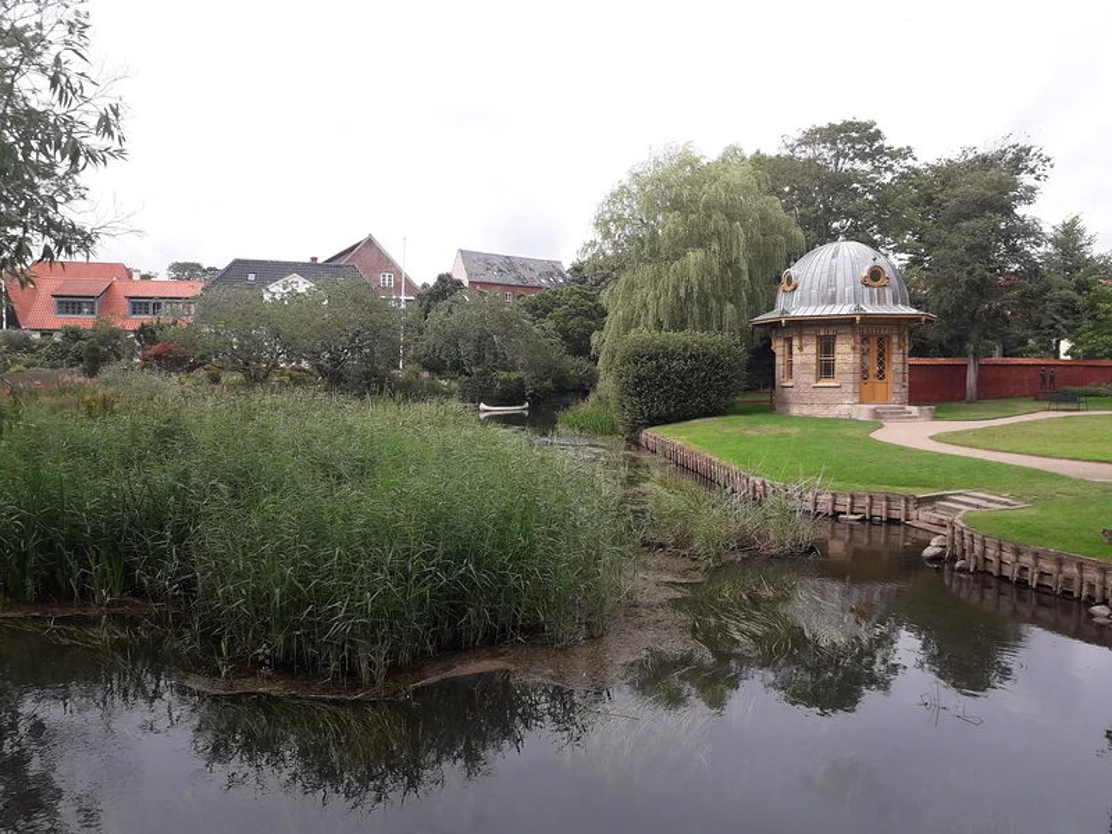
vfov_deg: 51.4
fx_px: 867
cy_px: 417
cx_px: 556
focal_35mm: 27
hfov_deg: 65.3
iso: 40
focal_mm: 3.6
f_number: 1.9
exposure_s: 1/639
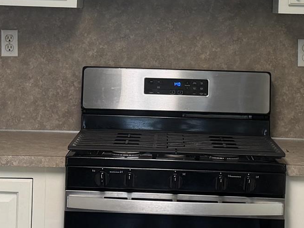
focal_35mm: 112
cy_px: 24
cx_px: 145
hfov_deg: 17.6
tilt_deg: -0.5
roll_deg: -1.9
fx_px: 984
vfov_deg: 13.1
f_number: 1.78
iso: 125
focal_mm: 6.76
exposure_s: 1/60
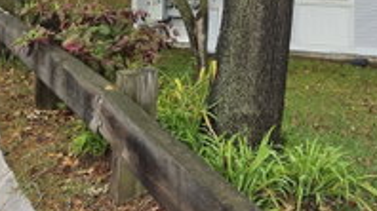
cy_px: -87
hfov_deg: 35.8
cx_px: 351
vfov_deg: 19.8
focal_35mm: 54
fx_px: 539
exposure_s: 1/1962
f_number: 1.8
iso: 80
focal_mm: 5.4
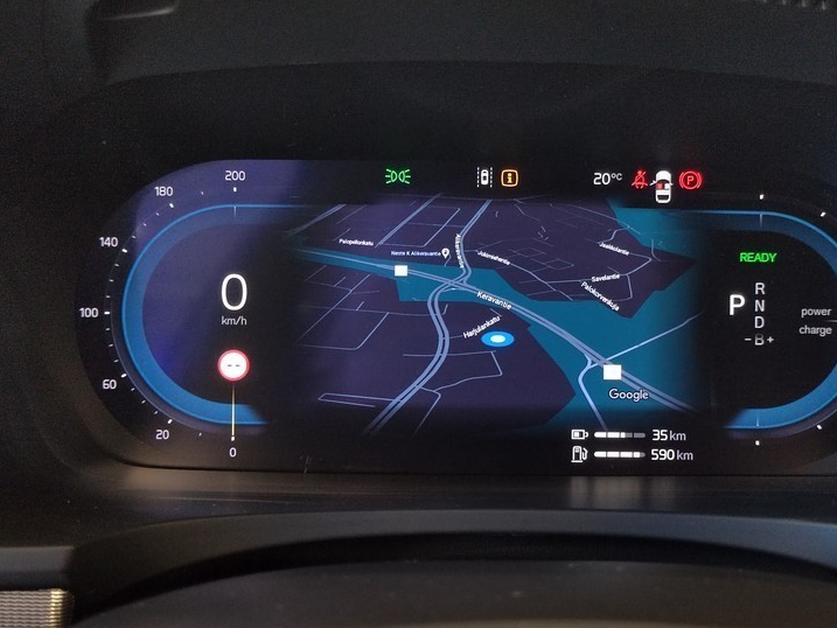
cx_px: 477
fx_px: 992
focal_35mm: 41
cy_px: 287
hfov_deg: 45.6
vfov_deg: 35.1
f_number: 1.9
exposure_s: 1/40
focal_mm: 5.52
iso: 4280
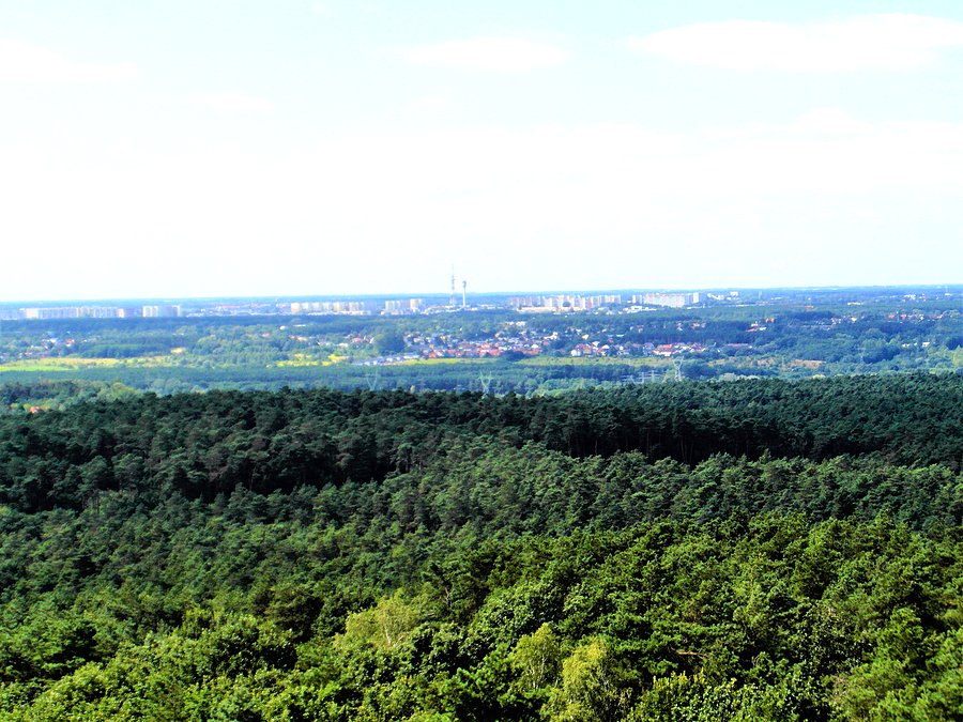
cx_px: 482
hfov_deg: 18.9
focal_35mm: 104
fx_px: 2893
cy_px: 361
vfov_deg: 14.2
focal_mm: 17
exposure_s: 1/500
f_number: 4.4
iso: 100
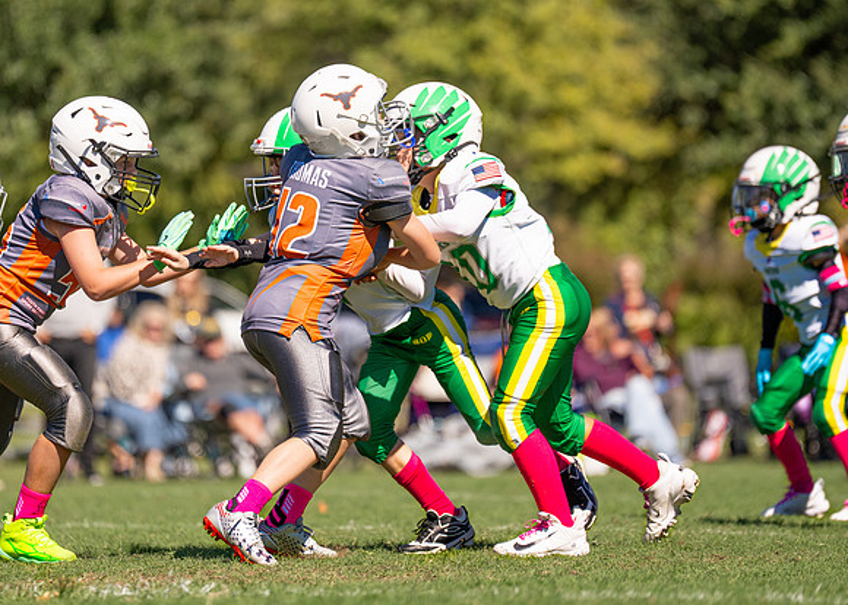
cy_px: 224
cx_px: 355
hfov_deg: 7.0
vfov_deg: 5.0
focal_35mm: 288
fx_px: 6938
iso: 160
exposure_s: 1/4000
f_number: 2.8
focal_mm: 200
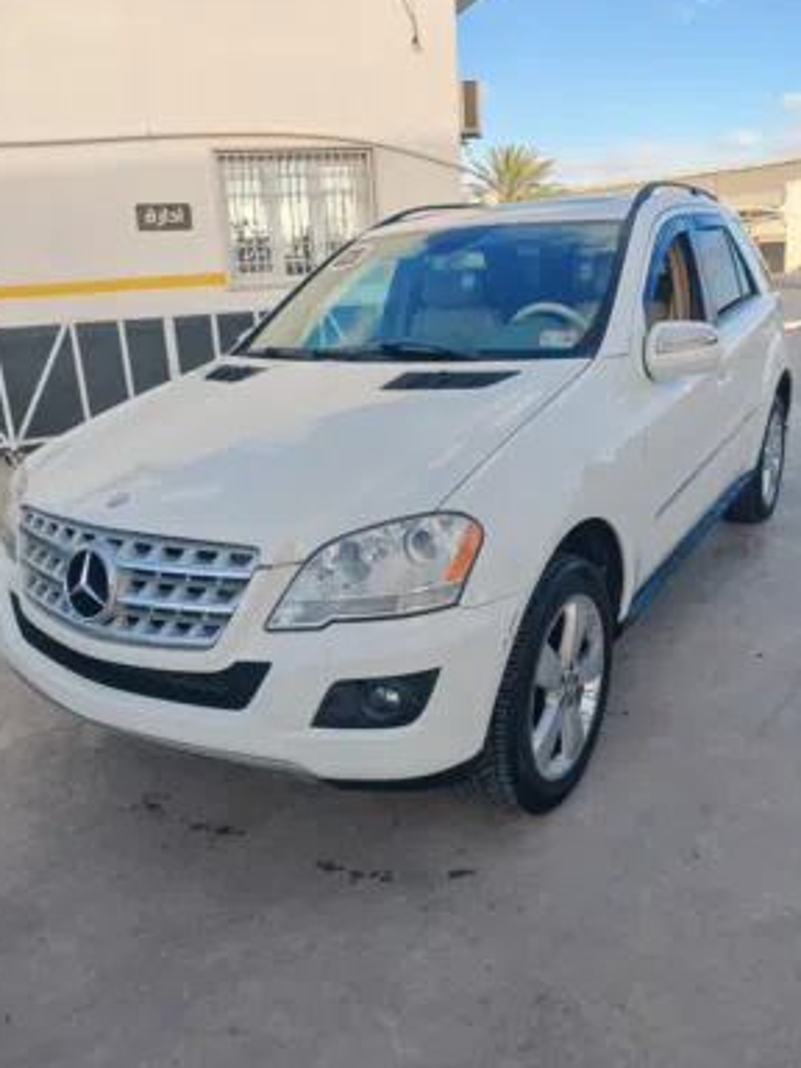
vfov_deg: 69.4
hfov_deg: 54.9
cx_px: 400
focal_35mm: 25
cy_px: 537
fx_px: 771
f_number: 2
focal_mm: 6.83
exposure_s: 1/3000
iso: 100
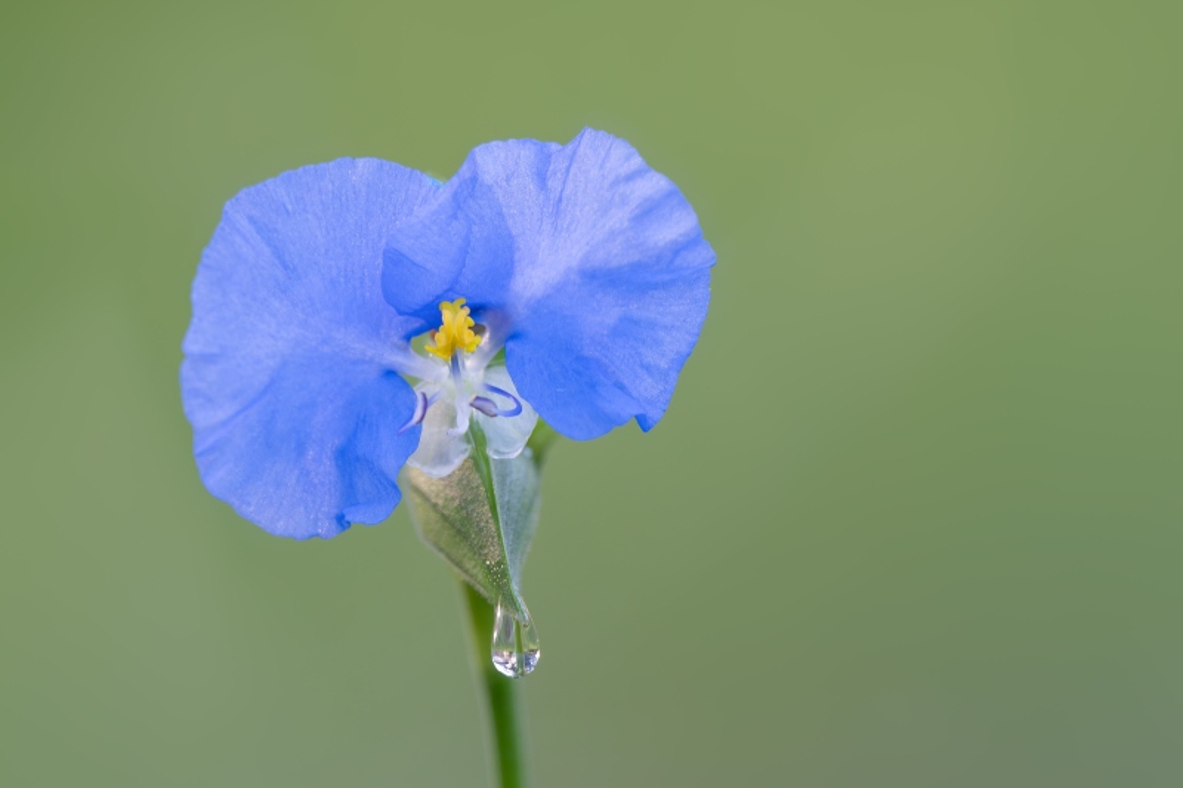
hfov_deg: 3.7
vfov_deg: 2.5
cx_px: 592
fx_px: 18397
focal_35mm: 560
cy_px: 394
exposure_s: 1/125
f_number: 6.3
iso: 1250
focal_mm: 560
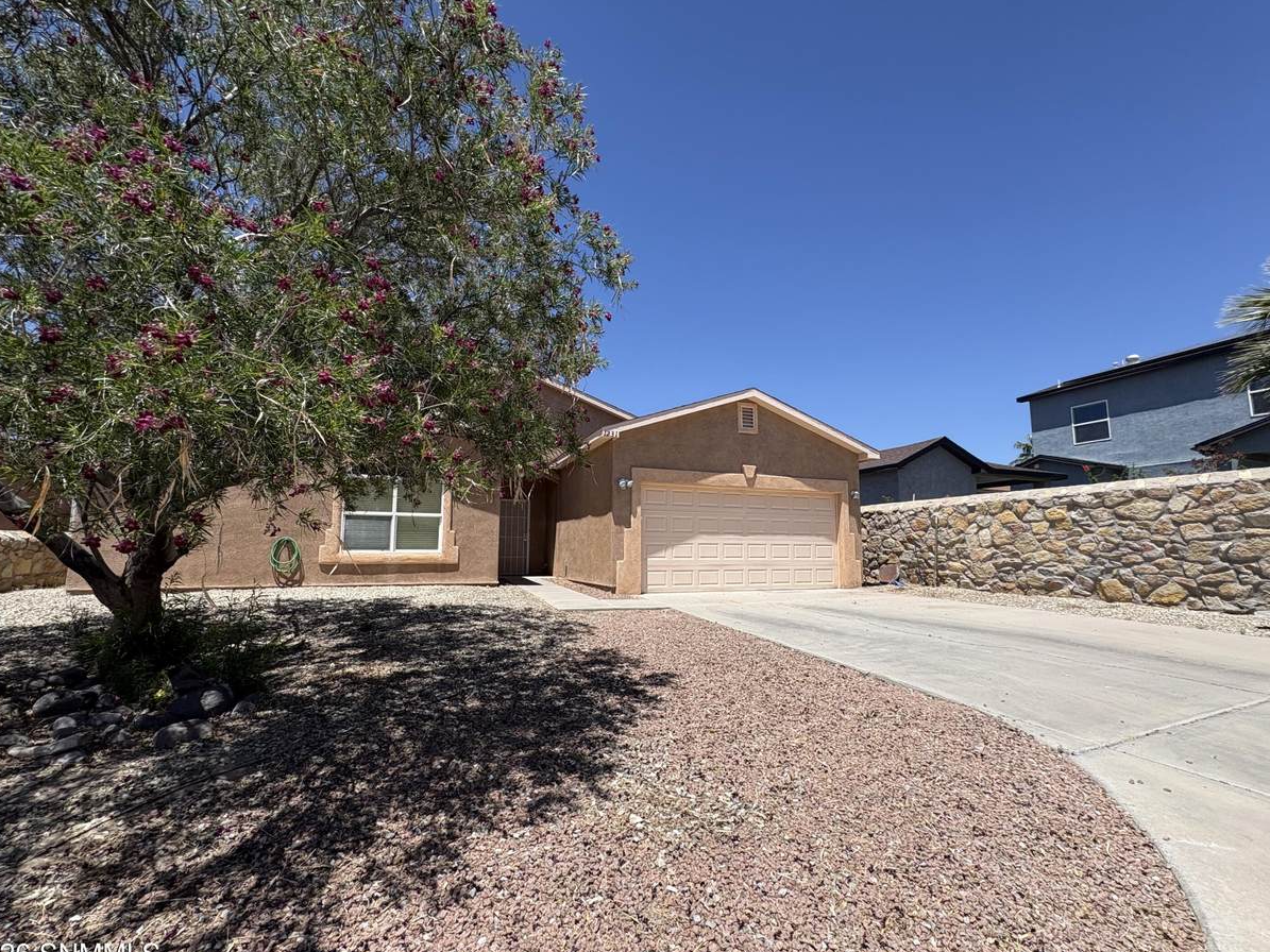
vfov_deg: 81.7
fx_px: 550
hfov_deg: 98.2
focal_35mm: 15
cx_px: 624
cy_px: 491
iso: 40
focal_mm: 2.22
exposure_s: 1/1976
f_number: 2.2
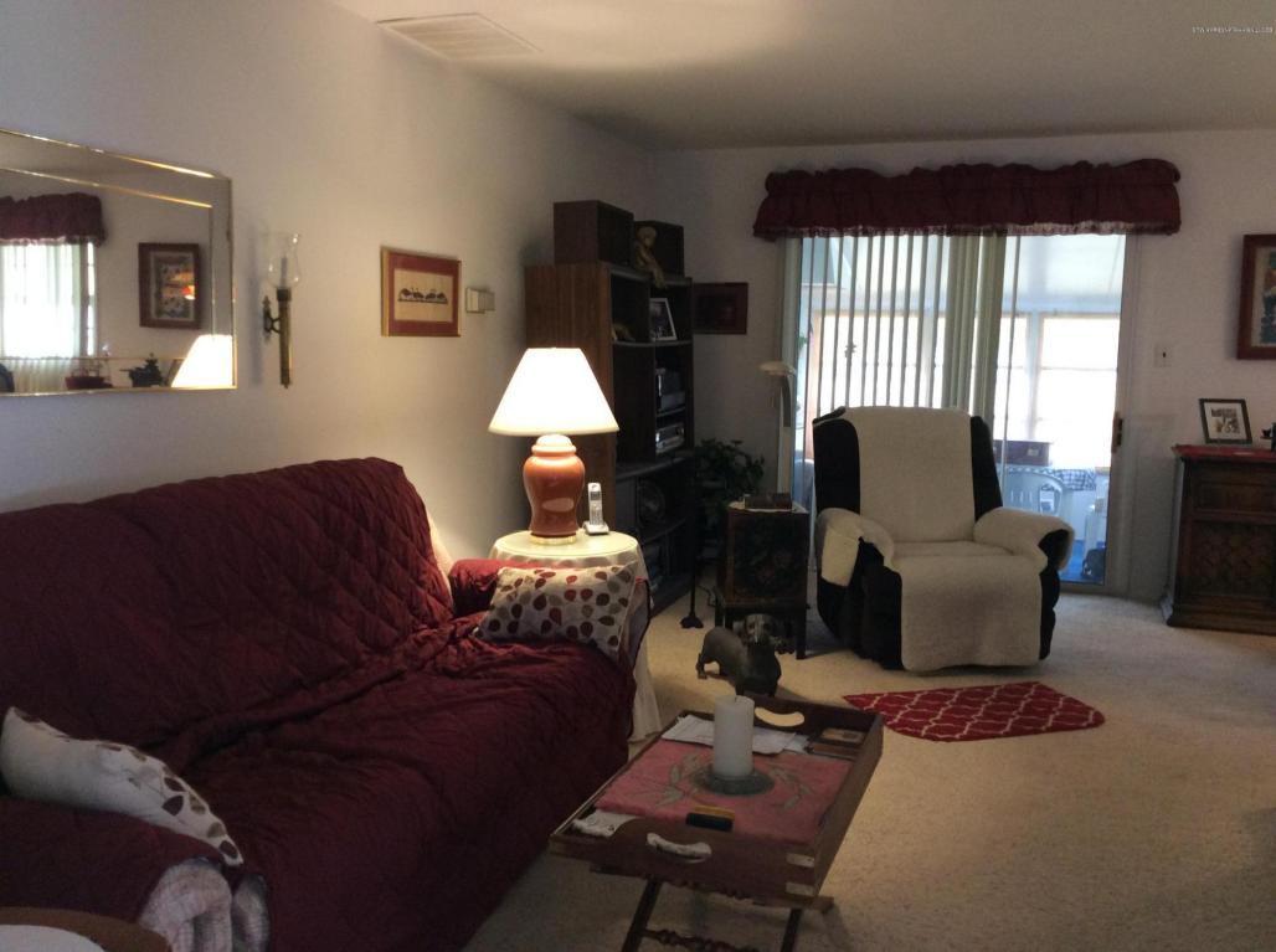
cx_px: 638
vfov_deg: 44.0
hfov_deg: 56.9
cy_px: 476
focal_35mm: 32
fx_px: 1177
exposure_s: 1/24
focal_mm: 3.3
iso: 125
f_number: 2.4
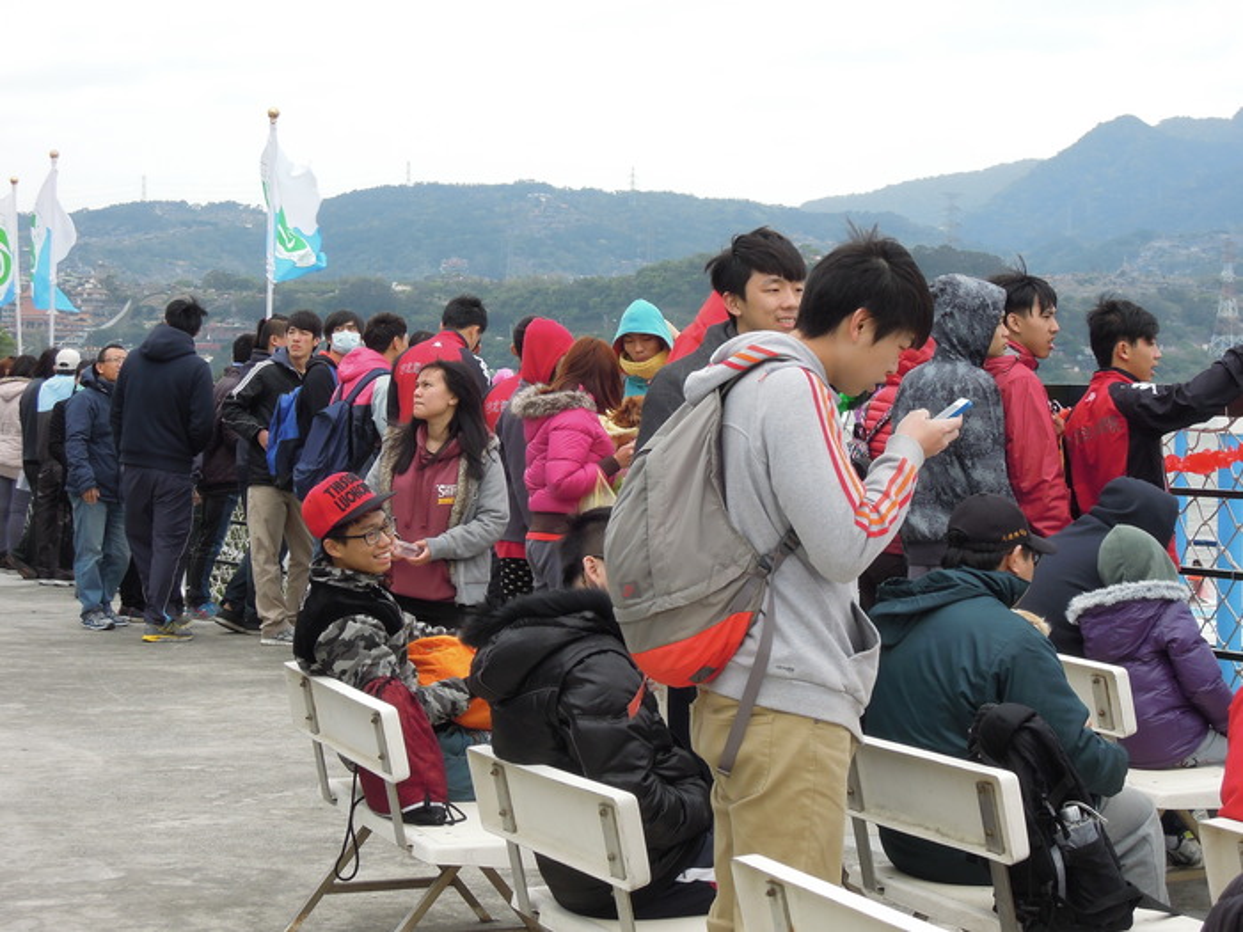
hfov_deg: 23.0
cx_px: 622
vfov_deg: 17.4
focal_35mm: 85
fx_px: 3052
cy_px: 466
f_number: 5
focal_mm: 15.2
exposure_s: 1/400
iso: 160
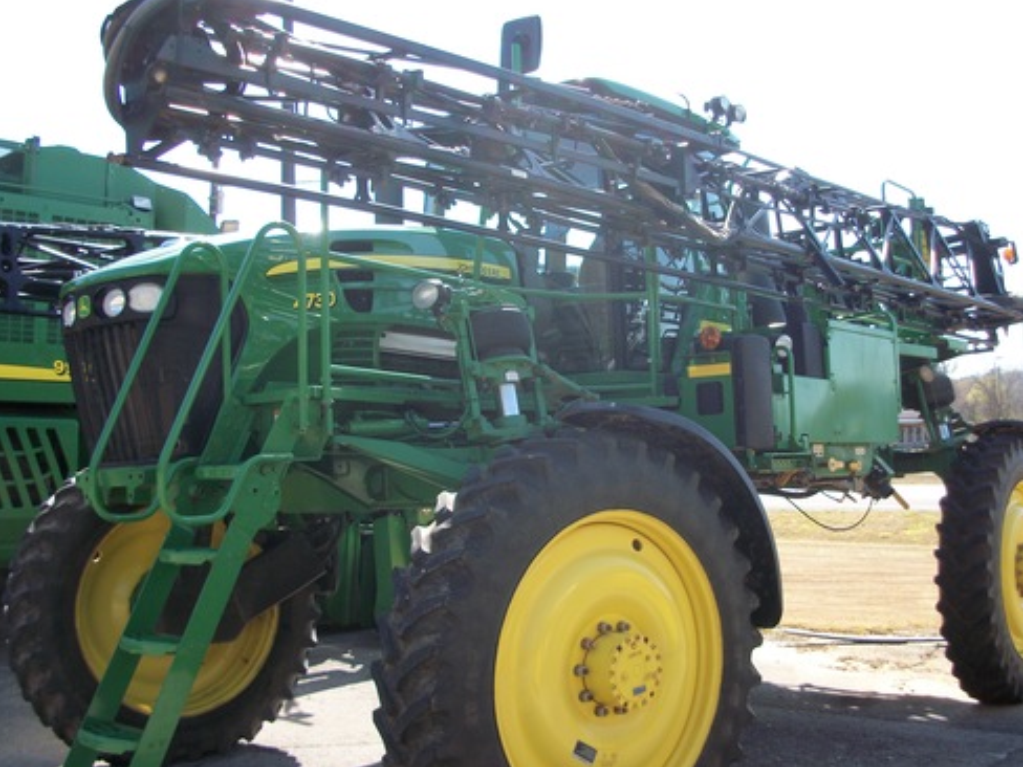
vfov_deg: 36.8
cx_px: 562
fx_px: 1153
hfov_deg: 47.8
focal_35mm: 39
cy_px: 407
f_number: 3.1
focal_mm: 6.3
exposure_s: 1/320
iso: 80
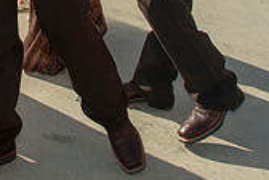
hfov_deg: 23.5
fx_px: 620
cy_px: -124
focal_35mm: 83
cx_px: 5
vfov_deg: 14.8
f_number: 6.3
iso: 200
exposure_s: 1/1000
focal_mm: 24
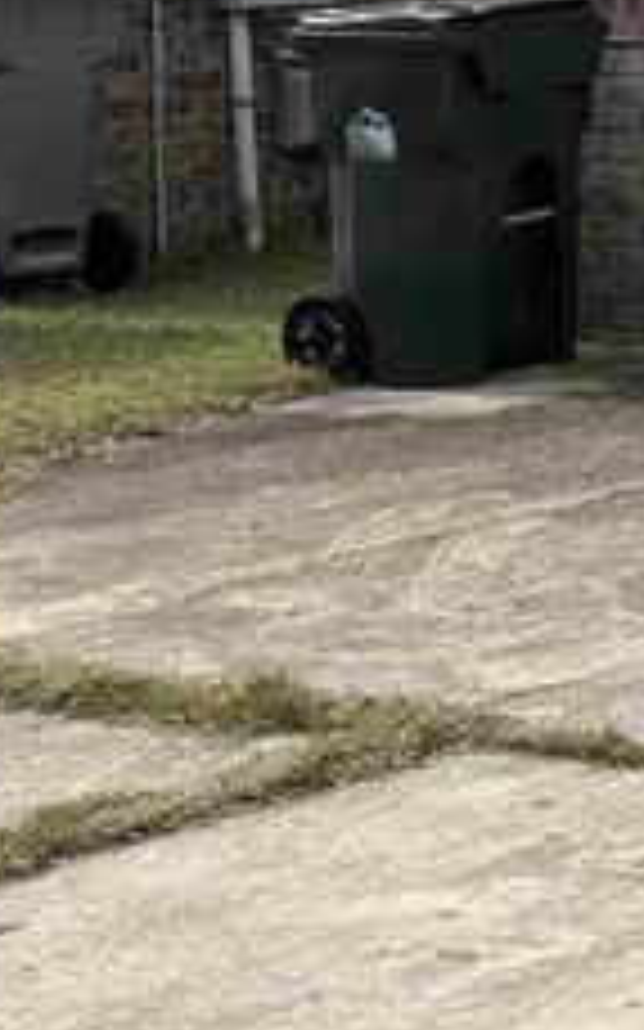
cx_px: 2166
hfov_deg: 8.3
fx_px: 3456
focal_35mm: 123
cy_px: -144
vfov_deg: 16.4
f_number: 1.6
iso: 50
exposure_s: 1/3311
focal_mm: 5.96
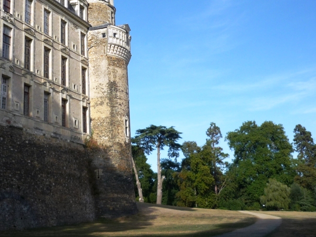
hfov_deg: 36.9
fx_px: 465
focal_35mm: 51
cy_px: 56
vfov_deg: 28.1
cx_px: 94
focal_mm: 5.5
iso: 100
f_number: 8
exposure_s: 1/160
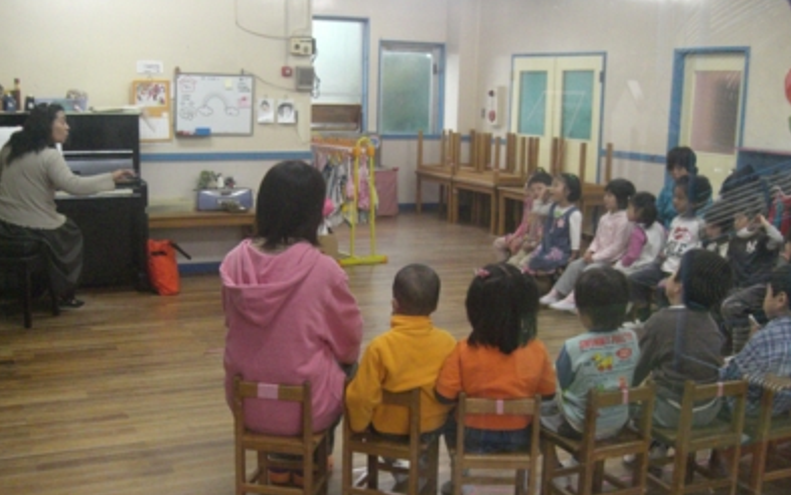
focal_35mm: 41
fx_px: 884
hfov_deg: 48.2
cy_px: 288
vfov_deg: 31.2
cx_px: 394
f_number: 3.1
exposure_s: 1/80
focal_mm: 6.3
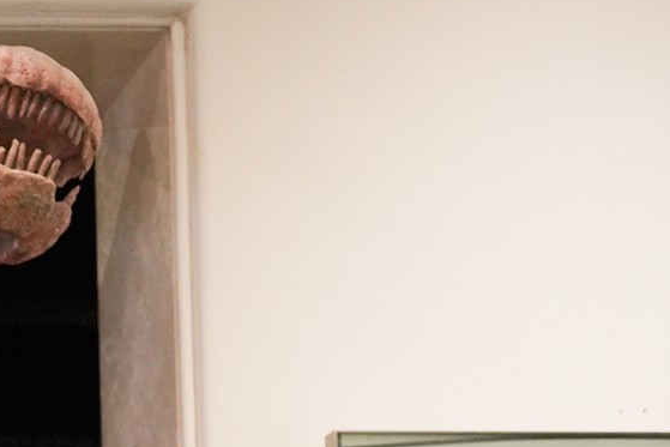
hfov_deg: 15.7
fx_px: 2197
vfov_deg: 11.1
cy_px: 706
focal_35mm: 118
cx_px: -381
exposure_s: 1/80
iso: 3200
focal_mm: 33
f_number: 3.5
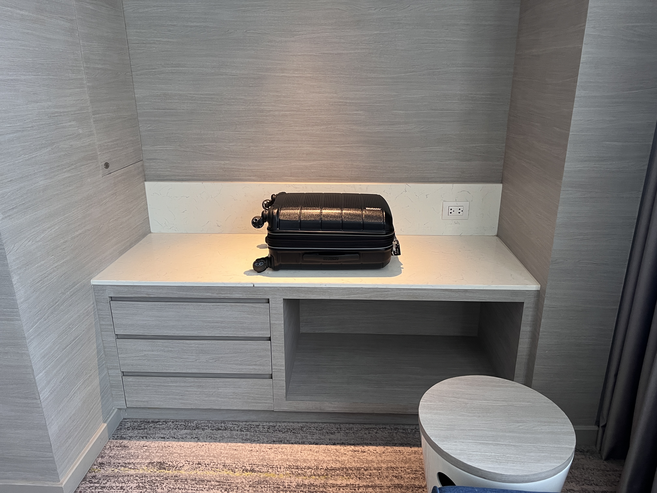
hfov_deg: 67.3
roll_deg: +1.0
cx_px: 328
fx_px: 493
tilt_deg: -19.1
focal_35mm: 26
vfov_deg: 53.1
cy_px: 246
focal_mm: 5.7
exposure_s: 1/60
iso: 200
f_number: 1.5
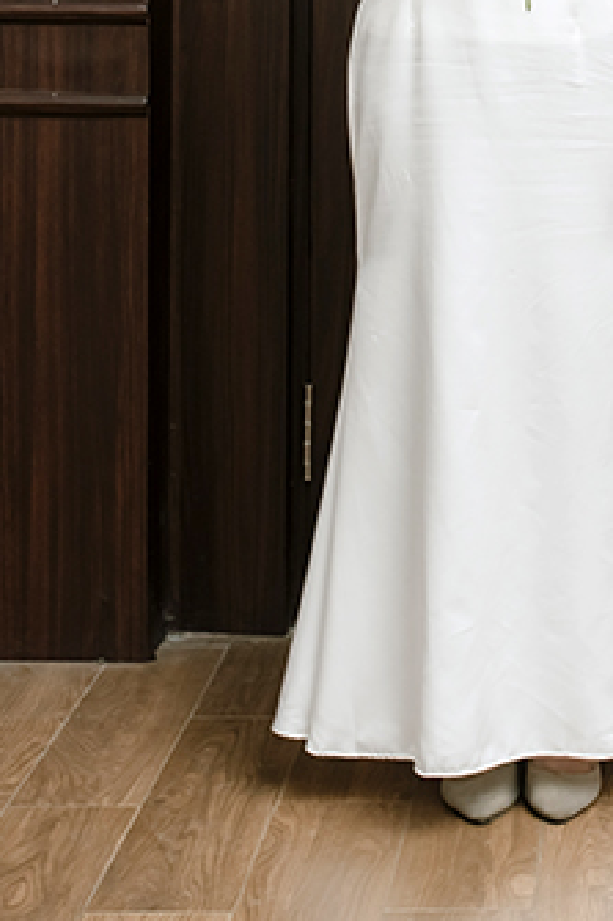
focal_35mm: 94
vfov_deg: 19.8
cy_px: -298
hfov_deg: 14.1
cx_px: 726
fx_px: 2403
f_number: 6.3
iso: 400
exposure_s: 1/125
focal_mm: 35
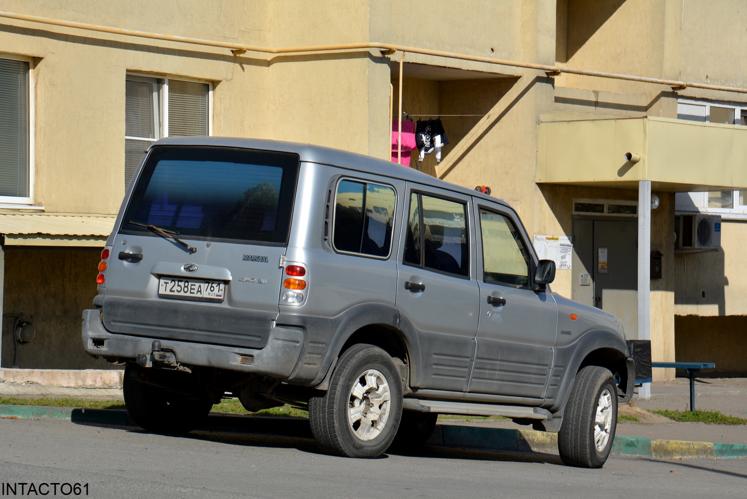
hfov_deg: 18.2
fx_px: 2336
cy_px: 250
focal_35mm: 112
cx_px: 374
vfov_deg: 12.2
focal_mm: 75
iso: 100
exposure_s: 1/320
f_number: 9
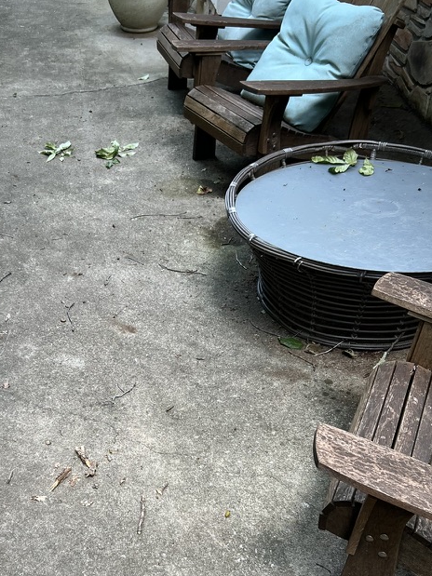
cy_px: 398
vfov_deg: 43.1
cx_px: 123
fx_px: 716
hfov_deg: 33.1
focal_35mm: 43
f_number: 1.5
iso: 50
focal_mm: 5.7
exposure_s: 1/361
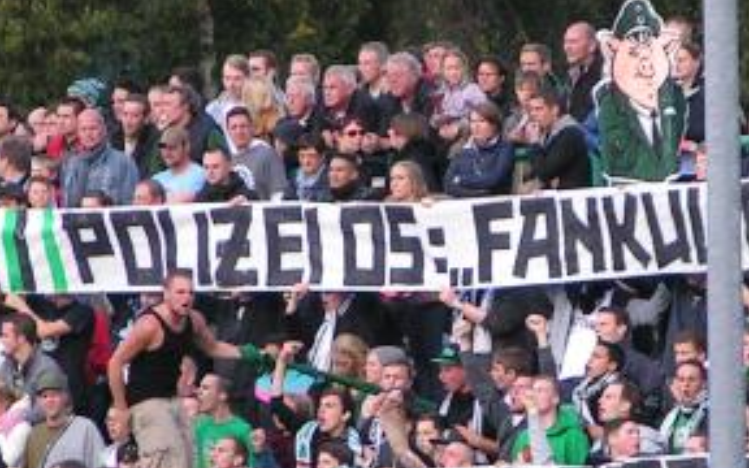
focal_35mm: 635
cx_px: 463
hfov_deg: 3.3
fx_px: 12962
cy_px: 208
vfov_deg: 2.1
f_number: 3.5
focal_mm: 33
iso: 100
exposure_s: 1/320
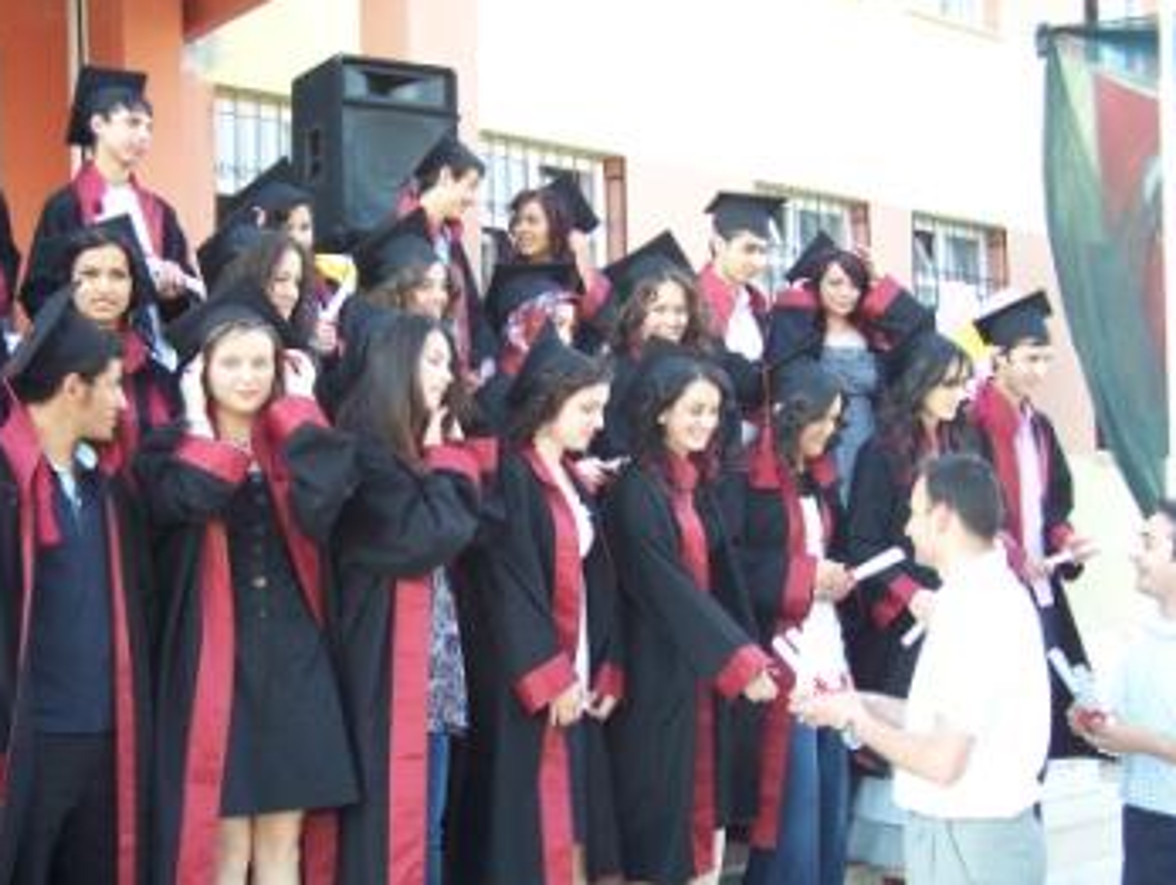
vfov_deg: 29.6
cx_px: 532
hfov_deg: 38.8
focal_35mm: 49
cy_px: 563
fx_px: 1666
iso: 140
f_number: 2.8
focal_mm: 6.3
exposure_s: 1/90
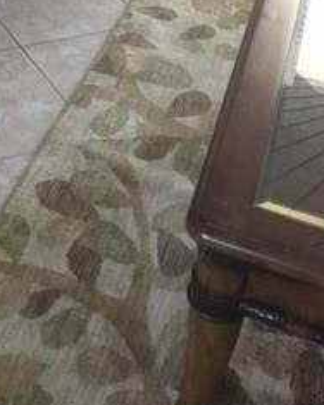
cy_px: -121
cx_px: -76
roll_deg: -1.6
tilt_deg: -22.8
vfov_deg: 22.2
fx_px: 923
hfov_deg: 18.7
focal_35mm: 77
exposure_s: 1/15
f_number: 2.2
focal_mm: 4.15
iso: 125
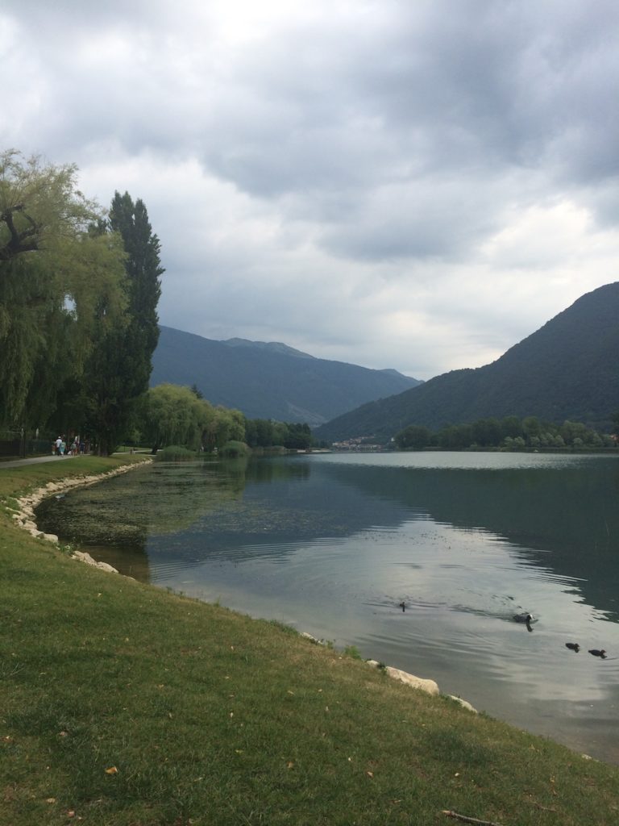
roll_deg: -0.8
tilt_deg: +3.8
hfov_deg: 48.2
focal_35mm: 29
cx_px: 310
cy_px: 413
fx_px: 691
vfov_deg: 61.7
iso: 32
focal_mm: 4.15
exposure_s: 1/1414
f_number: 2.2
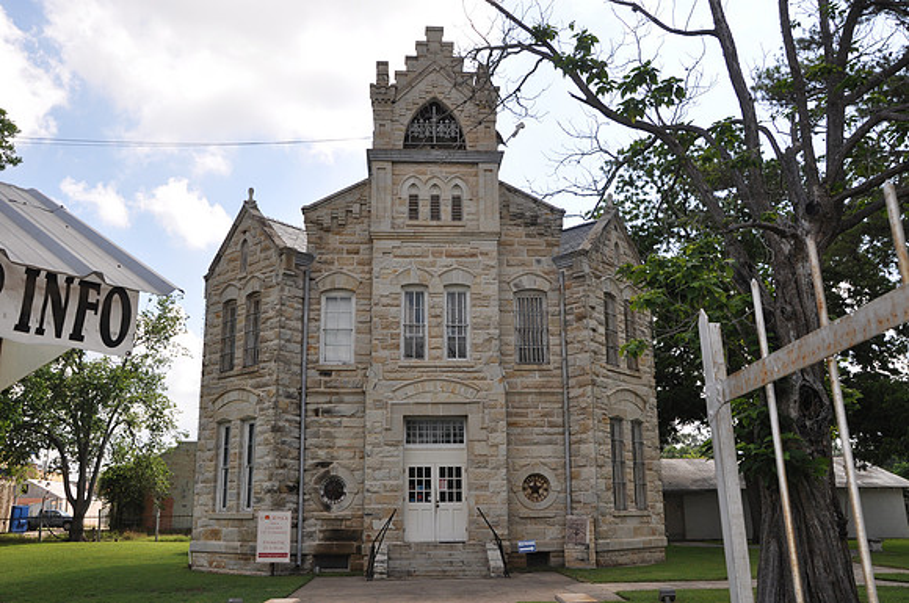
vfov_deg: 41.6
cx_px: 454
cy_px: 302
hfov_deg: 59.6
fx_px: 794
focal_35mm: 32
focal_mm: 21
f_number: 9
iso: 200
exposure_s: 1/200
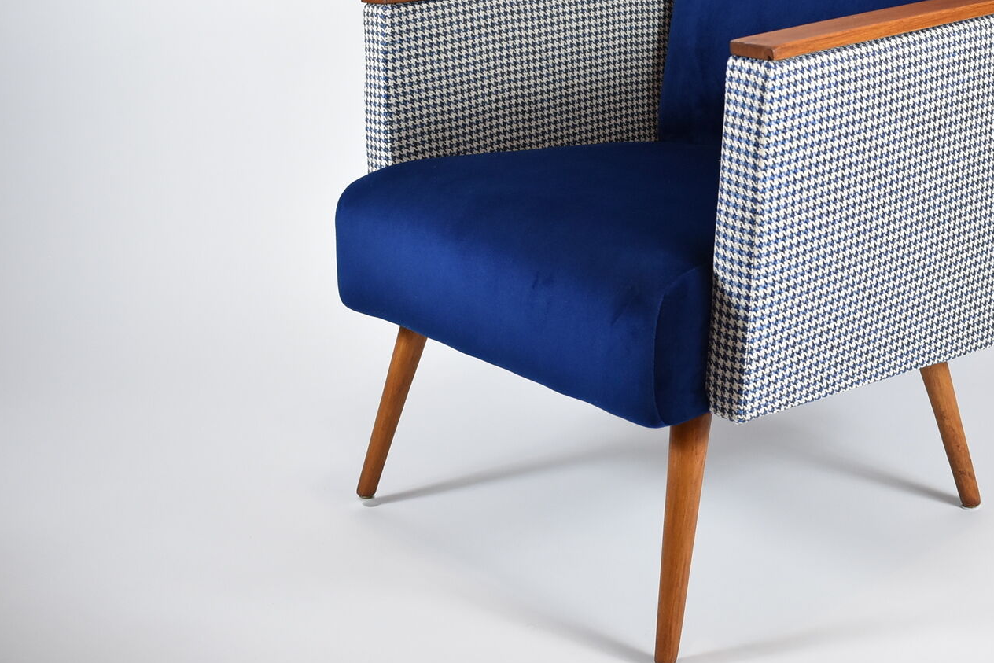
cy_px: 204
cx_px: 670
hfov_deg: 34.7
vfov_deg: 23.6
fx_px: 1574
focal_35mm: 57
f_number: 4
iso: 800
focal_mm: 24
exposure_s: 1/125
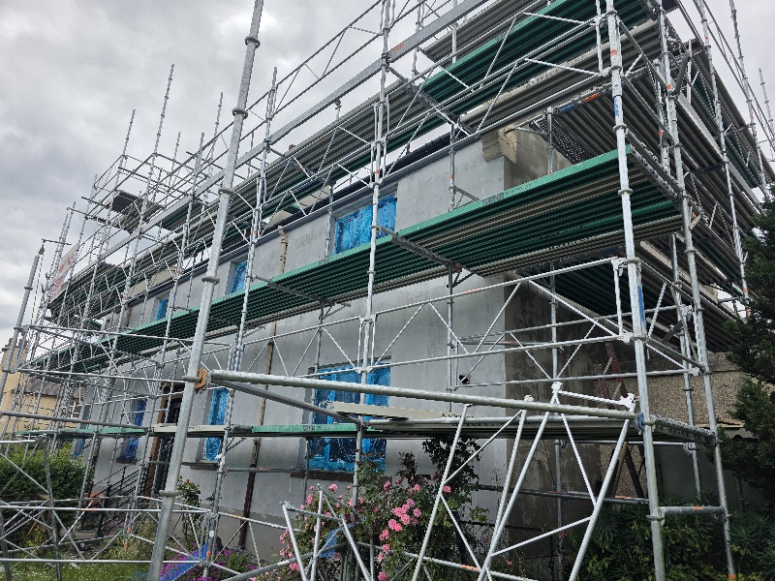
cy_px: 290
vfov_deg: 58.9
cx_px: 388
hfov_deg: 73.9
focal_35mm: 23
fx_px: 515
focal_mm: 6.3
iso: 80
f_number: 1.7
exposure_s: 1/5000
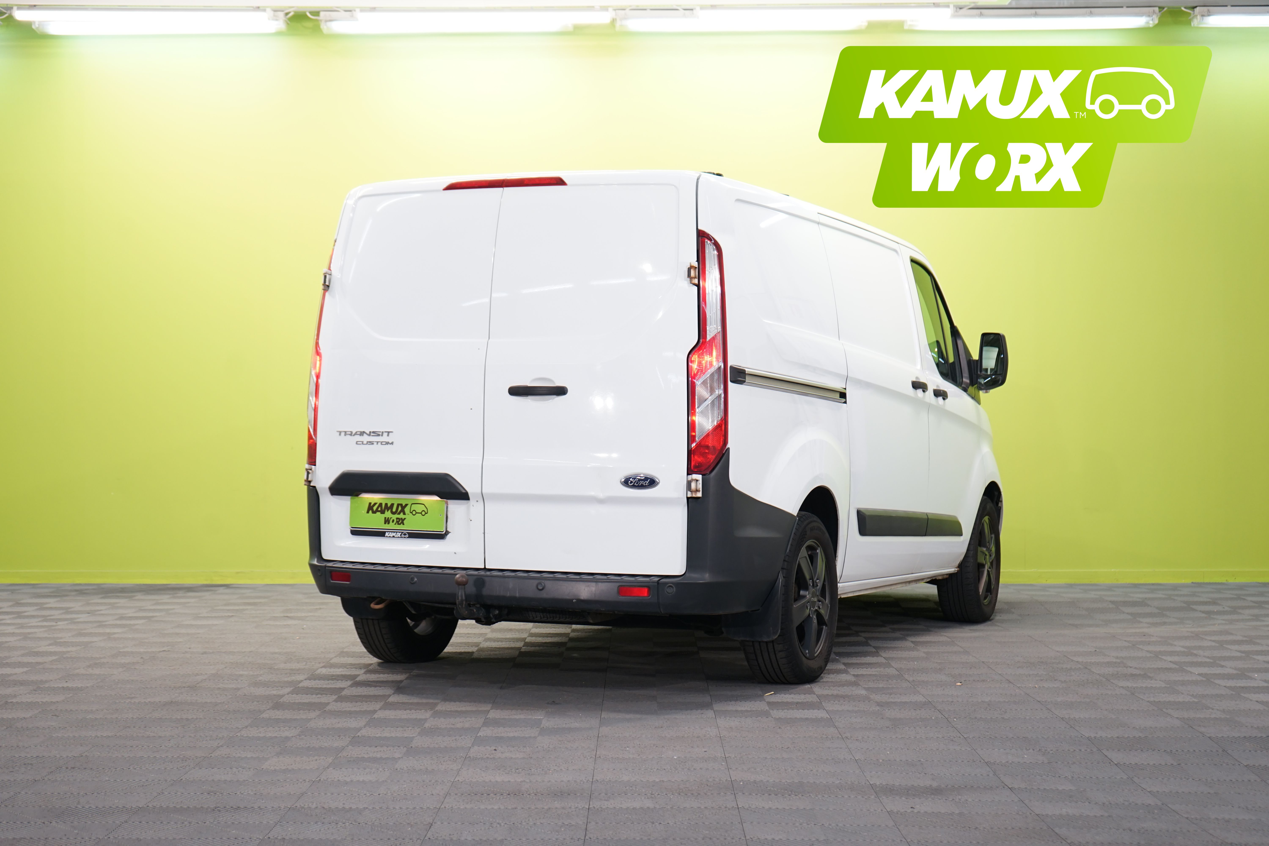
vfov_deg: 24.6
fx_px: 1939
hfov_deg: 36.2
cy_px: 423
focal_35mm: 55
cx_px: 634
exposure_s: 1/25
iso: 400
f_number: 5
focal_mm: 55
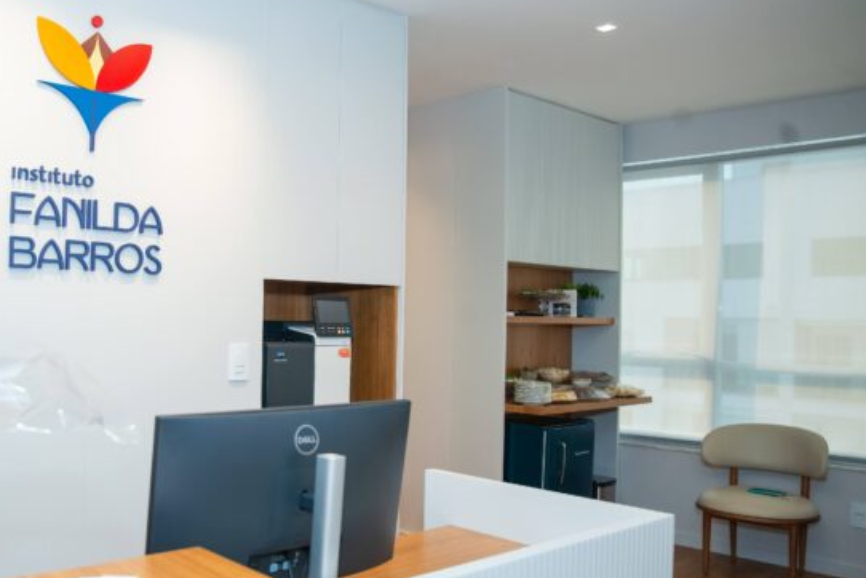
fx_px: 818
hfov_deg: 54.1
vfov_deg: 38.9
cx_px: 257
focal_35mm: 34
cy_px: 311
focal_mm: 24
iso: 1000
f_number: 3.5
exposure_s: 1/160
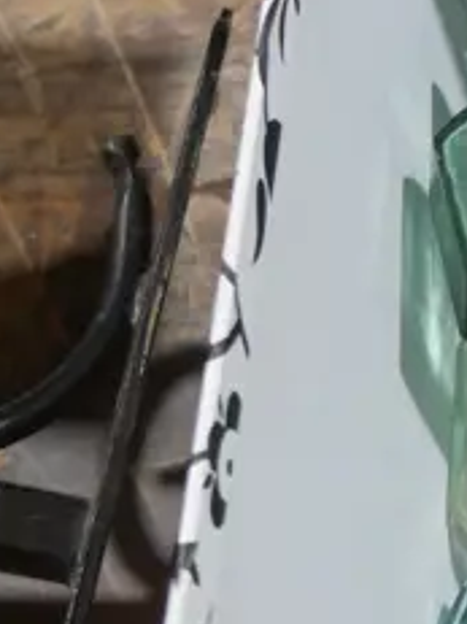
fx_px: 2557
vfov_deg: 13.9
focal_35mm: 142
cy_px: 243
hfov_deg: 9.8
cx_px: 891
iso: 400
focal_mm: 16
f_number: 3.6
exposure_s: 1/60
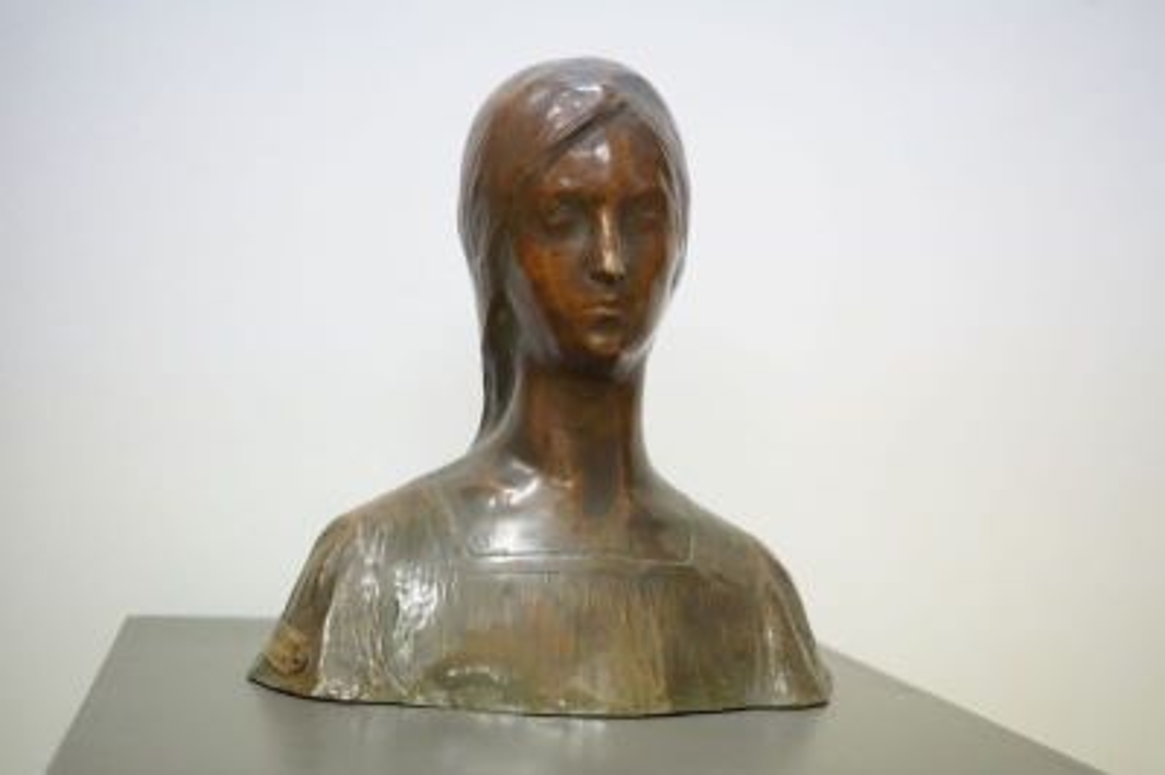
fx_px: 1487
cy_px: 388
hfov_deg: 42.8
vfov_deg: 29.2
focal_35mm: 46
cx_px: 582
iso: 5000
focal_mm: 46
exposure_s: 1/160
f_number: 4.5
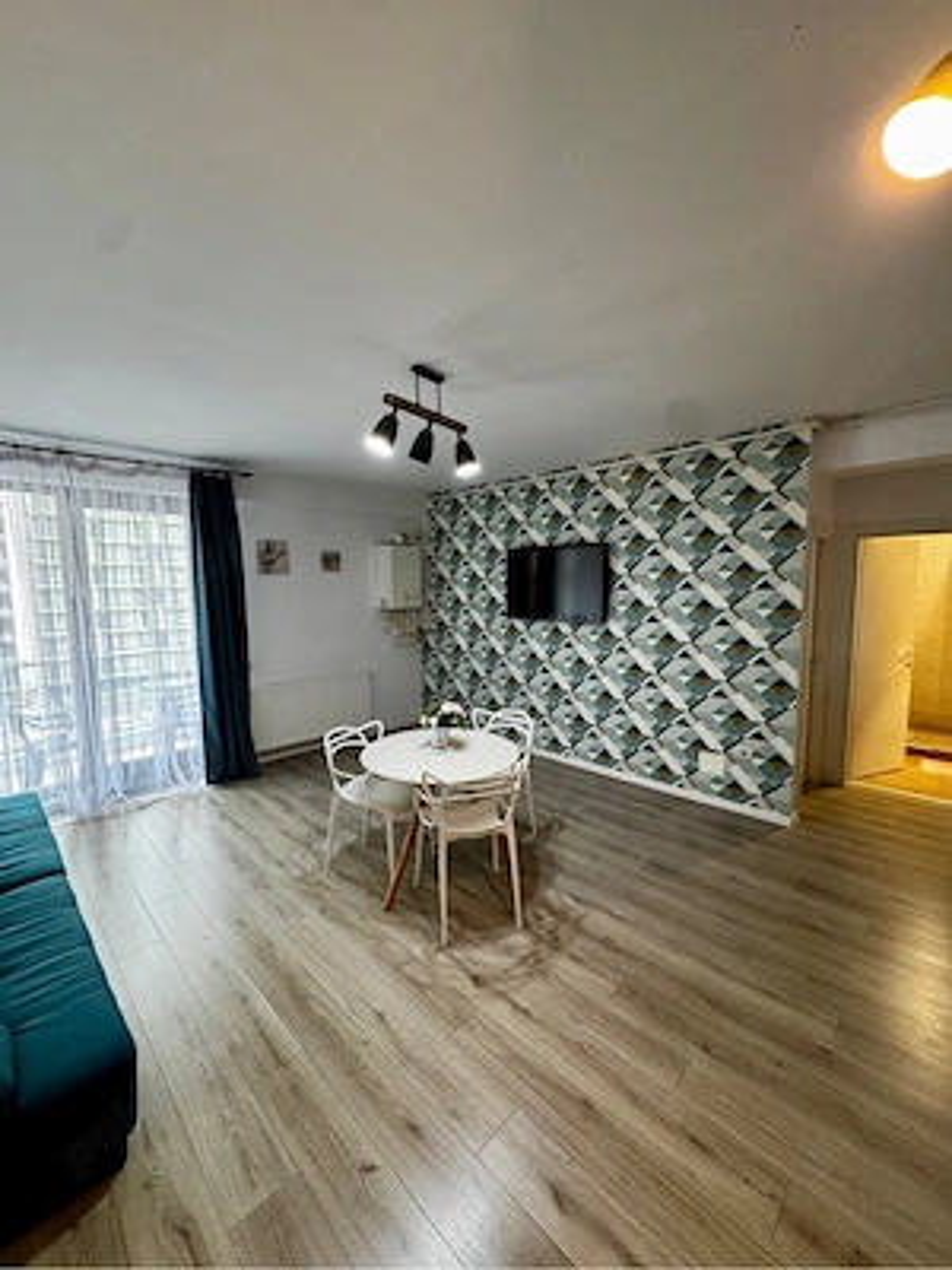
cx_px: 476
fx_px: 513
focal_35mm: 14
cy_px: 635
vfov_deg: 102.1
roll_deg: +0.7
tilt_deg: -5.8
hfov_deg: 85.7
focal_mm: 2.22
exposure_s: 1/50
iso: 250
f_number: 2.2
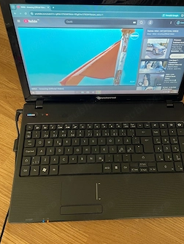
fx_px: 219
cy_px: 114
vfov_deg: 58.2
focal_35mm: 31
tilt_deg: -64.7
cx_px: 104
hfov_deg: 45.4
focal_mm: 4.2
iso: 250
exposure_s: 1/60
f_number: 1.6
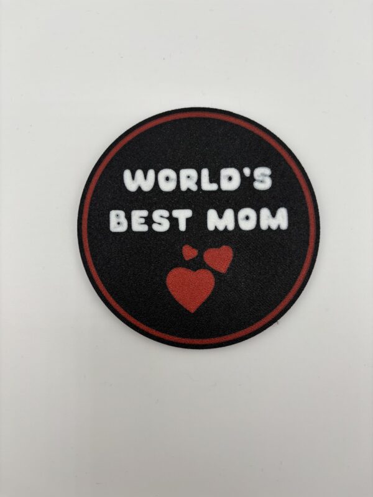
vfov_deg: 67.3
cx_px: 186
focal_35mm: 26
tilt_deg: -86.1
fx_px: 374
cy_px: 248
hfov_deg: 53.1
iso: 40
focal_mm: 5.96
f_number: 1.6
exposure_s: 1/178
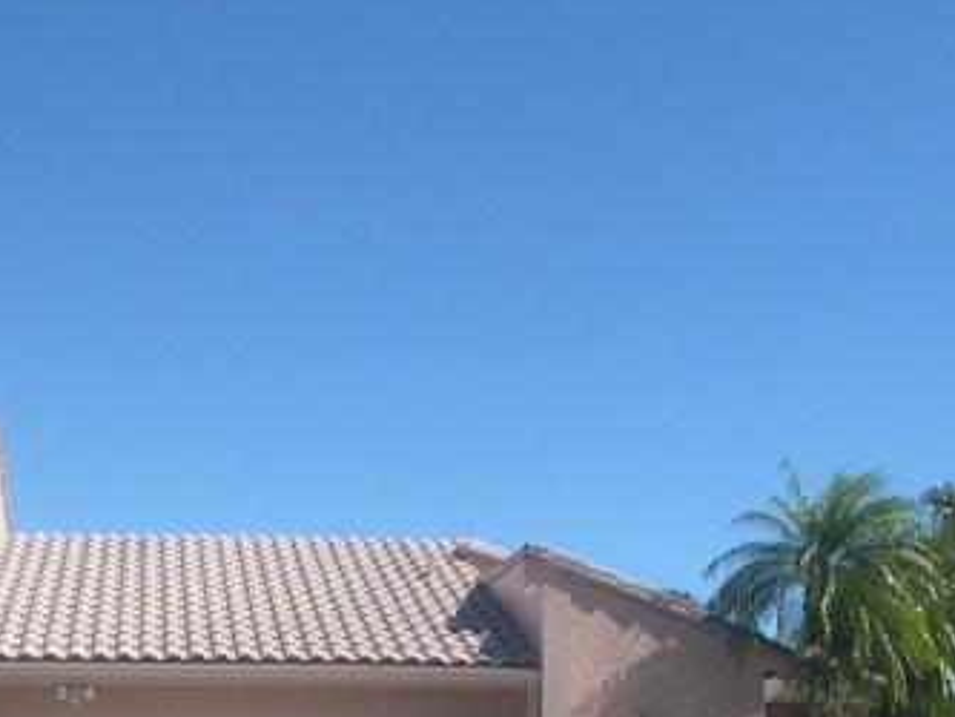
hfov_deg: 26.6
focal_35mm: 73
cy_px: 565
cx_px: 548
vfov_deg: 20.0
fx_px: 2015
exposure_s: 1/179
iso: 100
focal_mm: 8
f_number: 7.6
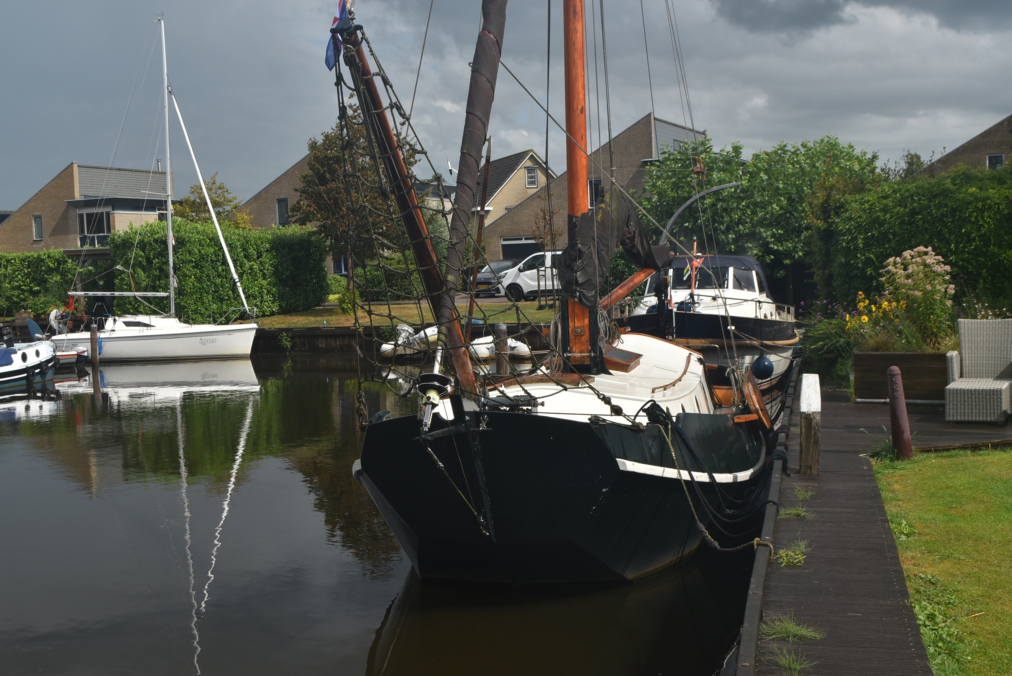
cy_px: 338
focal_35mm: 45
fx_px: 1266
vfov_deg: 29.9
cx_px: 506
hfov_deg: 43.6
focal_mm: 30
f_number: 10
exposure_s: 1/400
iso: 200
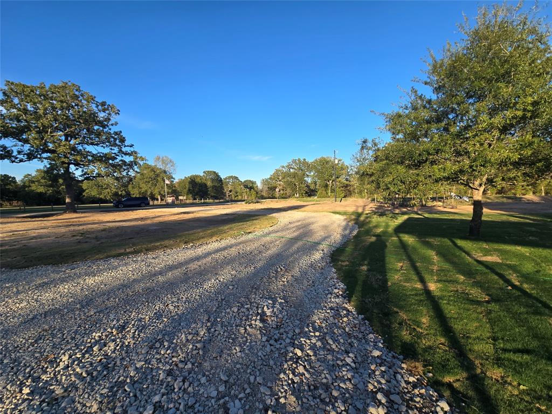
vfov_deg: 89.9
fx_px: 207
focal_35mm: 13
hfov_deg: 106.2
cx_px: 276
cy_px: 207
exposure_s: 1/825
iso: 50
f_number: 2.2
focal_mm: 2.2
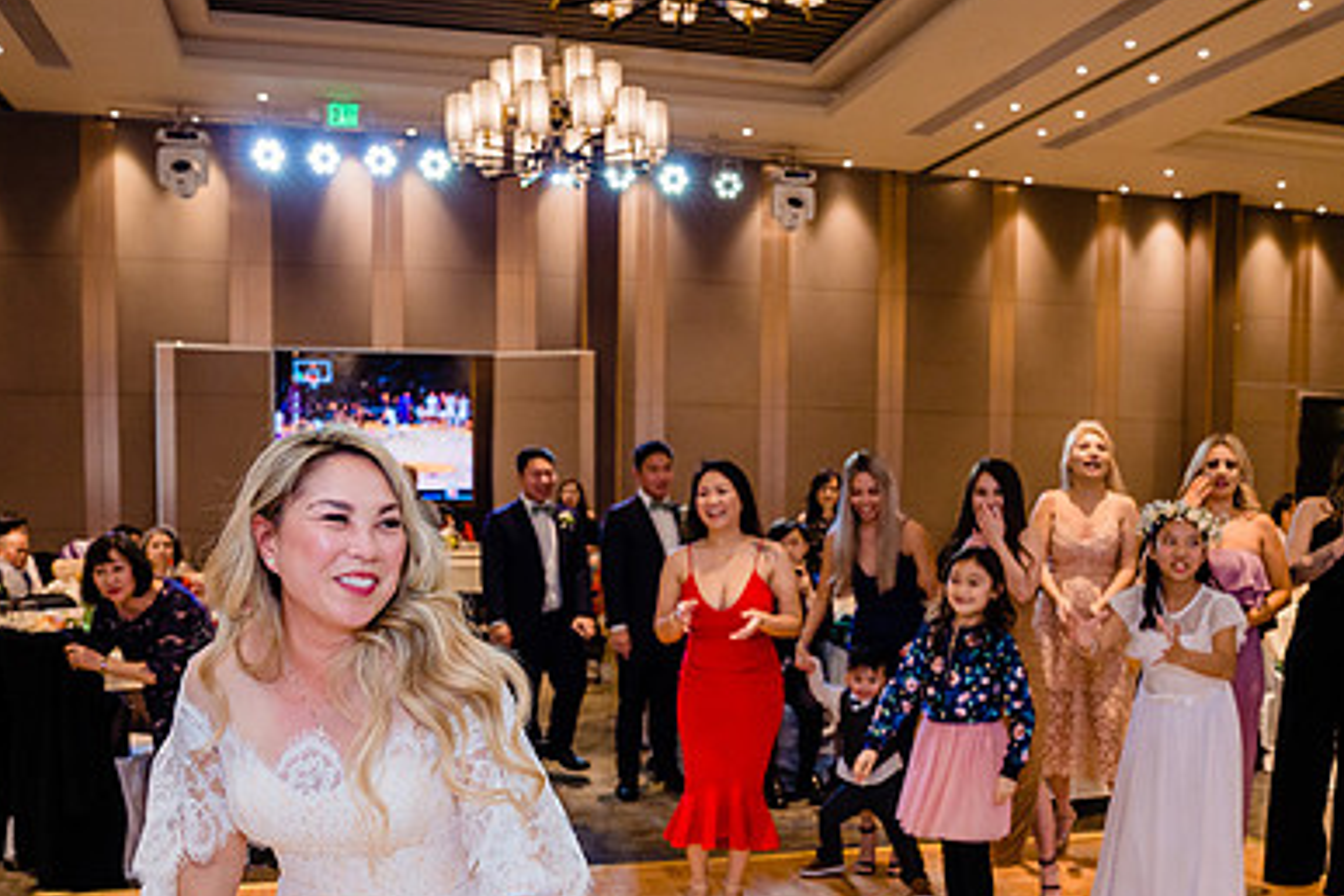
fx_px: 1344
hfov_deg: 53.0
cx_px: 764
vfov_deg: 36.4
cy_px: 616
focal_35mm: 36
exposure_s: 1/160
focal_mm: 24
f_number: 4
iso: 1000
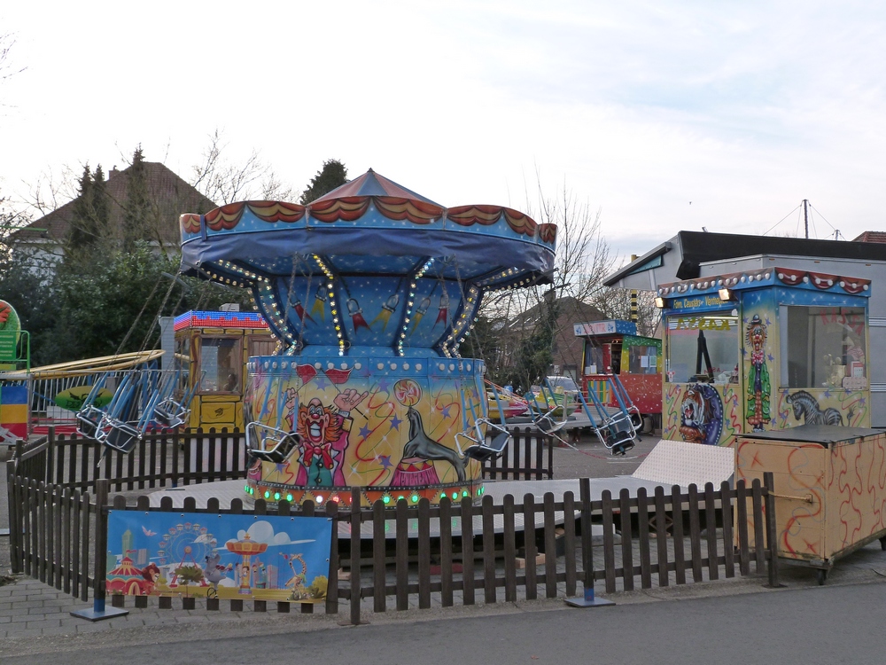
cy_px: 332
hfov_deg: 49.0
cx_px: 443
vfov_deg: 37.7
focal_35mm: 38
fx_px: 973
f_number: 4
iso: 160
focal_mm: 6.7
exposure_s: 1/250
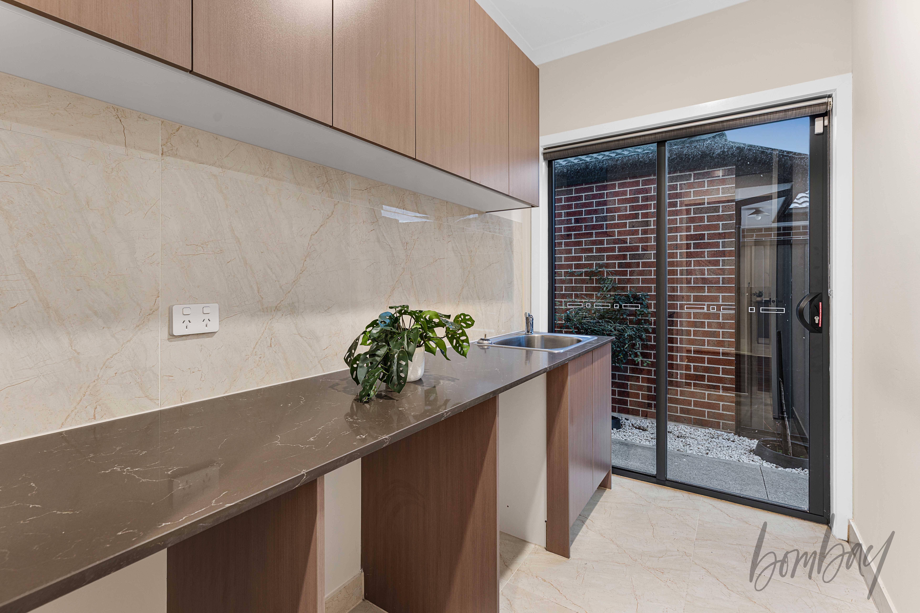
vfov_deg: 73.7
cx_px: 460
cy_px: 306
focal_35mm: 16
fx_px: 409
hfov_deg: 96.7
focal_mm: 16
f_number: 8
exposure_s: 1.3
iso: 100
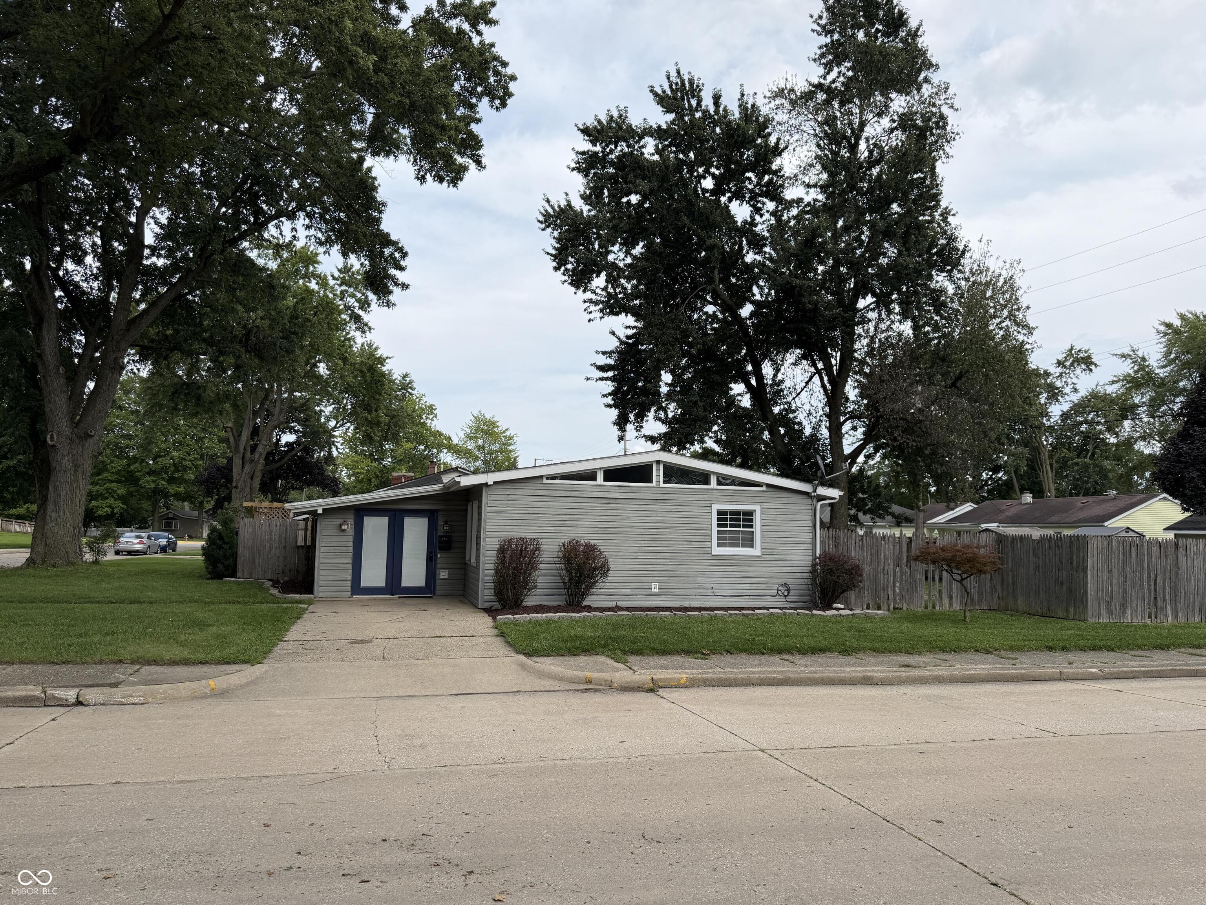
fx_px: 836
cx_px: 603
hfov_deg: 71.6
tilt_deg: +4.2
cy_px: 452
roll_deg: -1.5
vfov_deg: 56.8
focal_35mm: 24
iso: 80
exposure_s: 1/4167
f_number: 1.78
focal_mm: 6.76
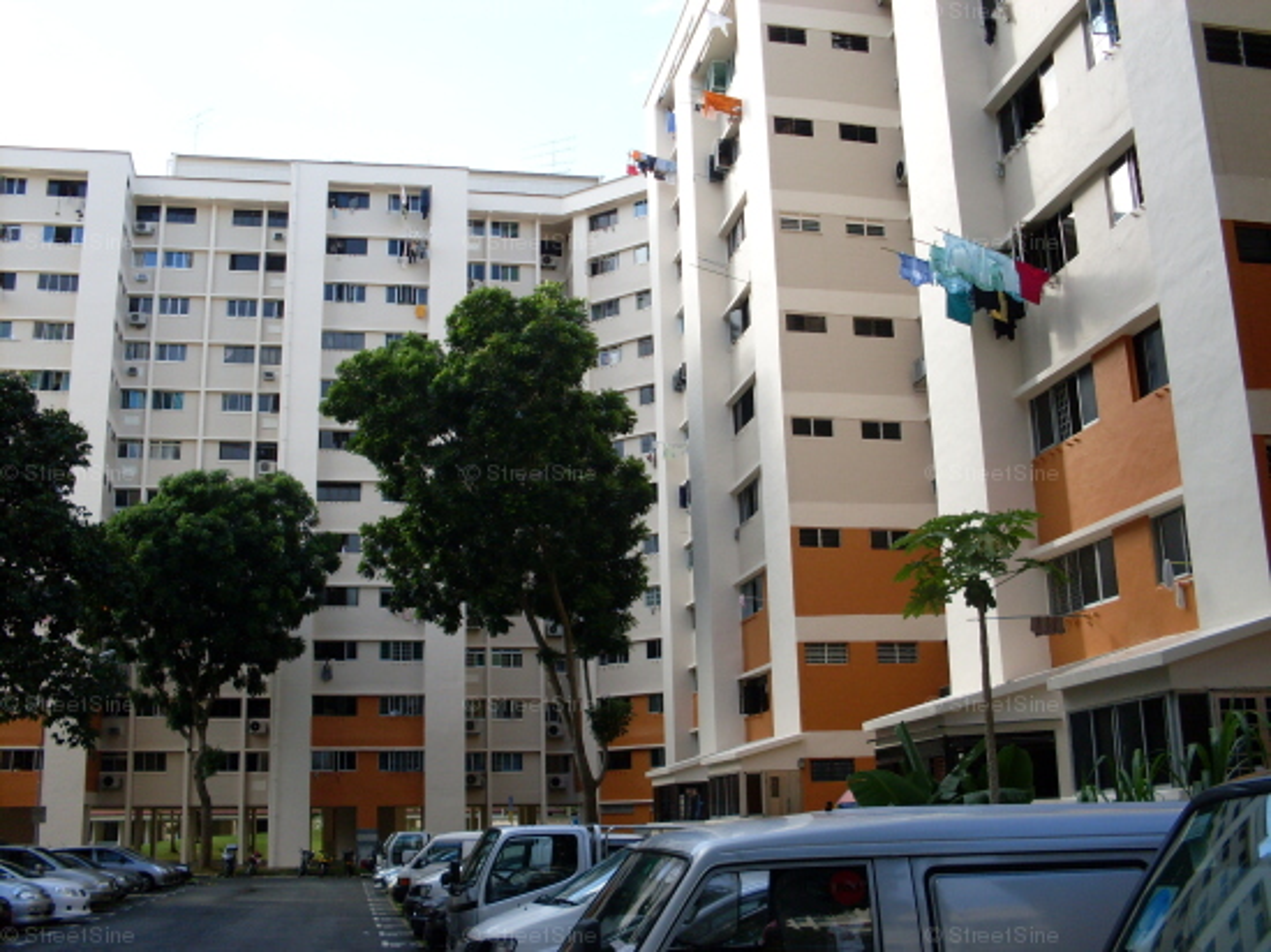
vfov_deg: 37.7
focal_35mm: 38
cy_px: 476
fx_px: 1395
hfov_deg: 49.0
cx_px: 636
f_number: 2.8
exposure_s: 1/500
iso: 80
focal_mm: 6.3
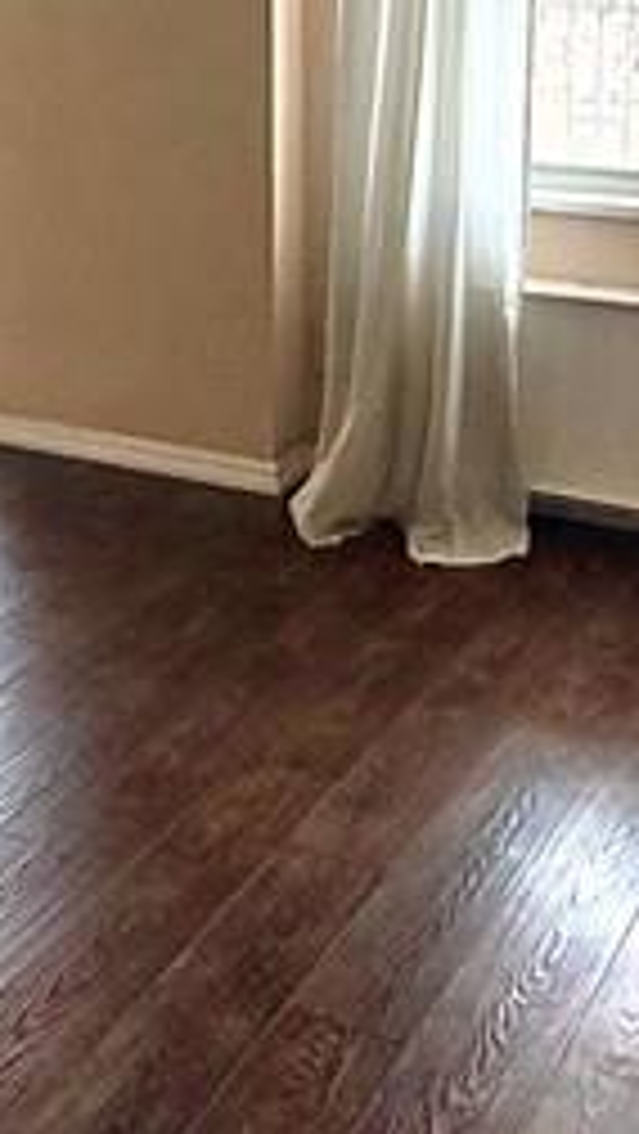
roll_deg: +0.7
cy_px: 140
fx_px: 1865
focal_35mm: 62
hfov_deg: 19.3
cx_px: 135
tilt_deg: -8.7
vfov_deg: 32.3
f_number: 2.2
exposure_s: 1/658
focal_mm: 2.22
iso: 64
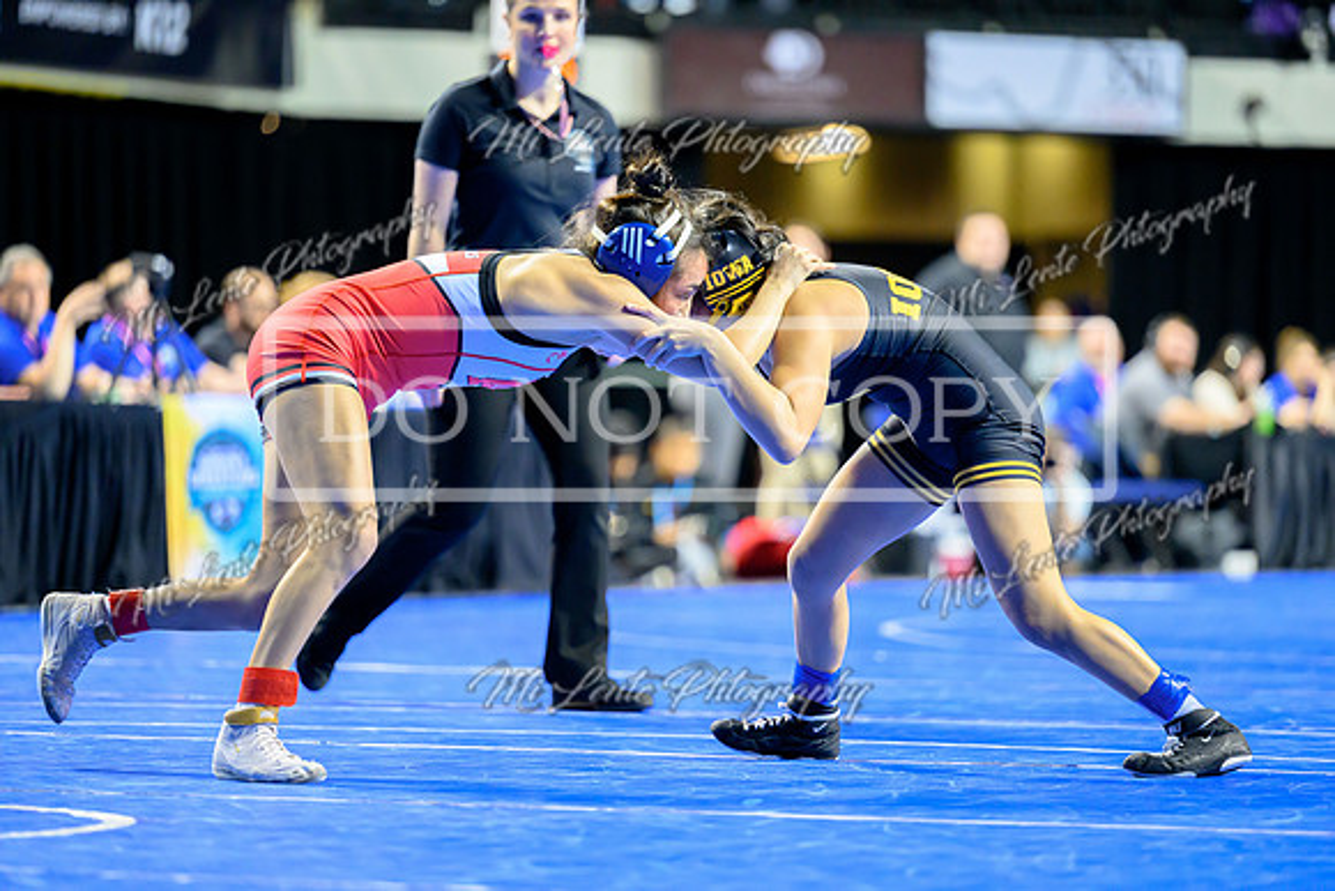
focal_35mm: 180
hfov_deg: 11.4
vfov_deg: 7.6
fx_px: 6676
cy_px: 446
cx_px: 668
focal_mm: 180
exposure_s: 1/800
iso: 5000
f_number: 2.8
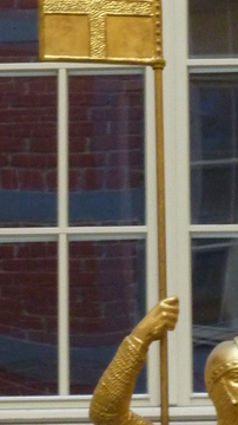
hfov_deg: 2.6
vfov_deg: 4.6
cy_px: 412
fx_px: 5227
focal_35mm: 465
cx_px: 180
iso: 320
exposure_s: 1/50
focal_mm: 21
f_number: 4.4
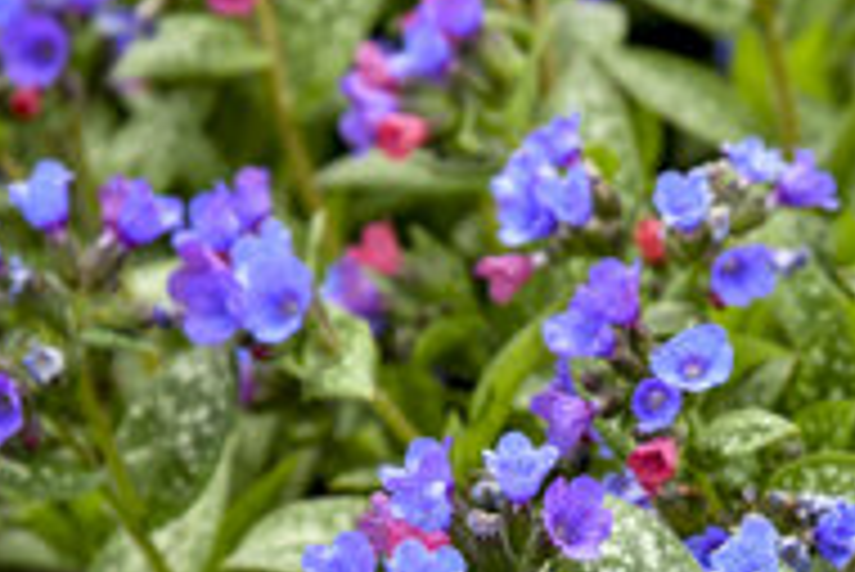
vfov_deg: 4.3
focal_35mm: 316
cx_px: 594
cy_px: 613
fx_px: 7510
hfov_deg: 6.5
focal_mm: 120
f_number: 8
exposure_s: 1/250
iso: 280
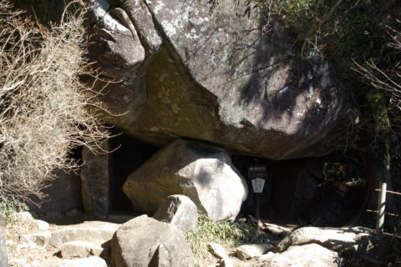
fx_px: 468
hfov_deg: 46.4
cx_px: 200
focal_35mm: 42
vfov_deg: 31.9
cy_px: 134
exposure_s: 1/90
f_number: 5.6
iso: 100
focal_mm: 28
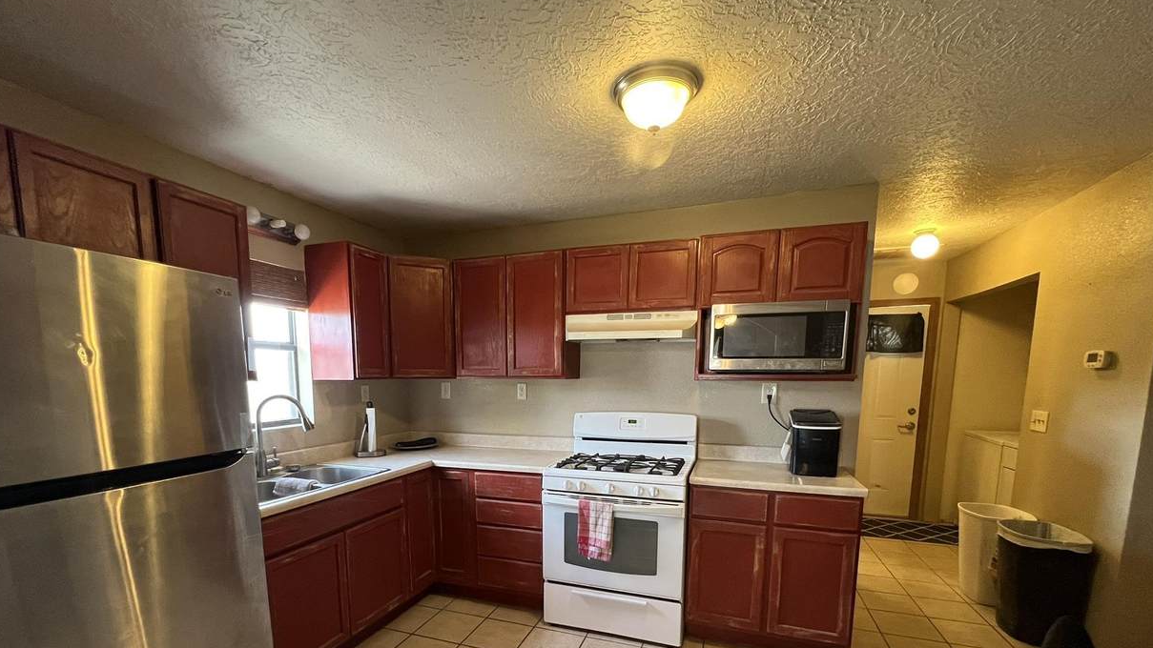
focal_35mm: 15
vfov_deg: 68.2
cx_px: 553
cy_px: 442
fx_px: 459
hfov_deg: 102.9
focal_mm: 1.57
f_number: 1.8
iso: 400
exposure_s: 1/60
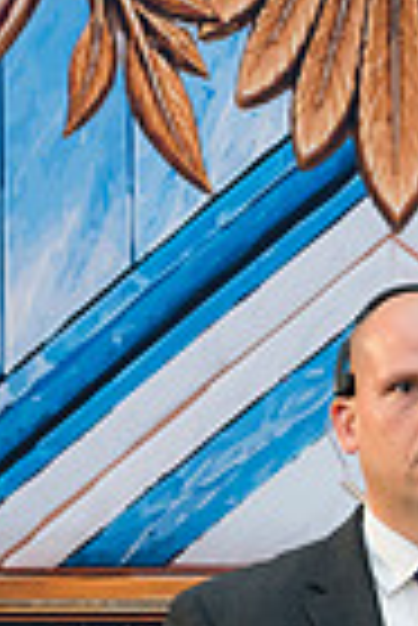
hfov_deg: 2.3
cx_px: 382
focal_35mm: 595
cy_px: 527
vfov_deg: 3.5
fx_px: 10336
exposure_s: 1/200
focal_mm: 123
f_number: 2.8
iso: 280
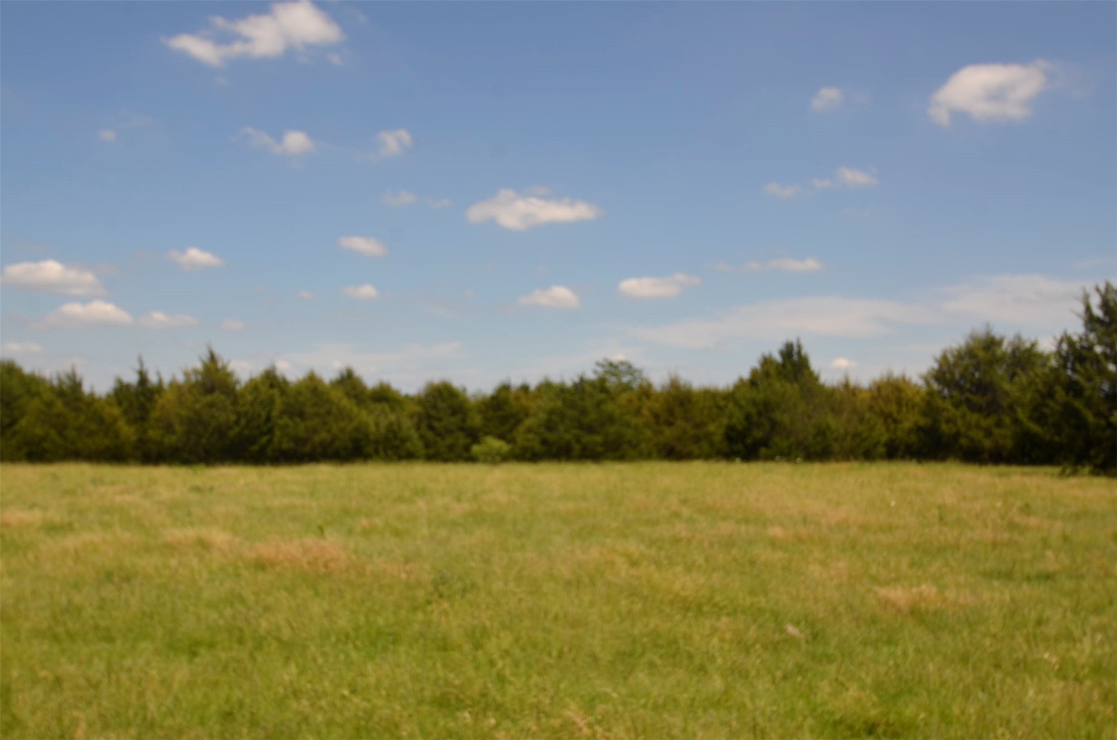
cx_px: 558
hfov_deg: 57.3
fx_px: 1022
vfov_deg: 39.8
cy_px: 370
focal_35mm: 33
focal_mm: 22
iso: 100
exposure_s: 1/320
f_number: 9
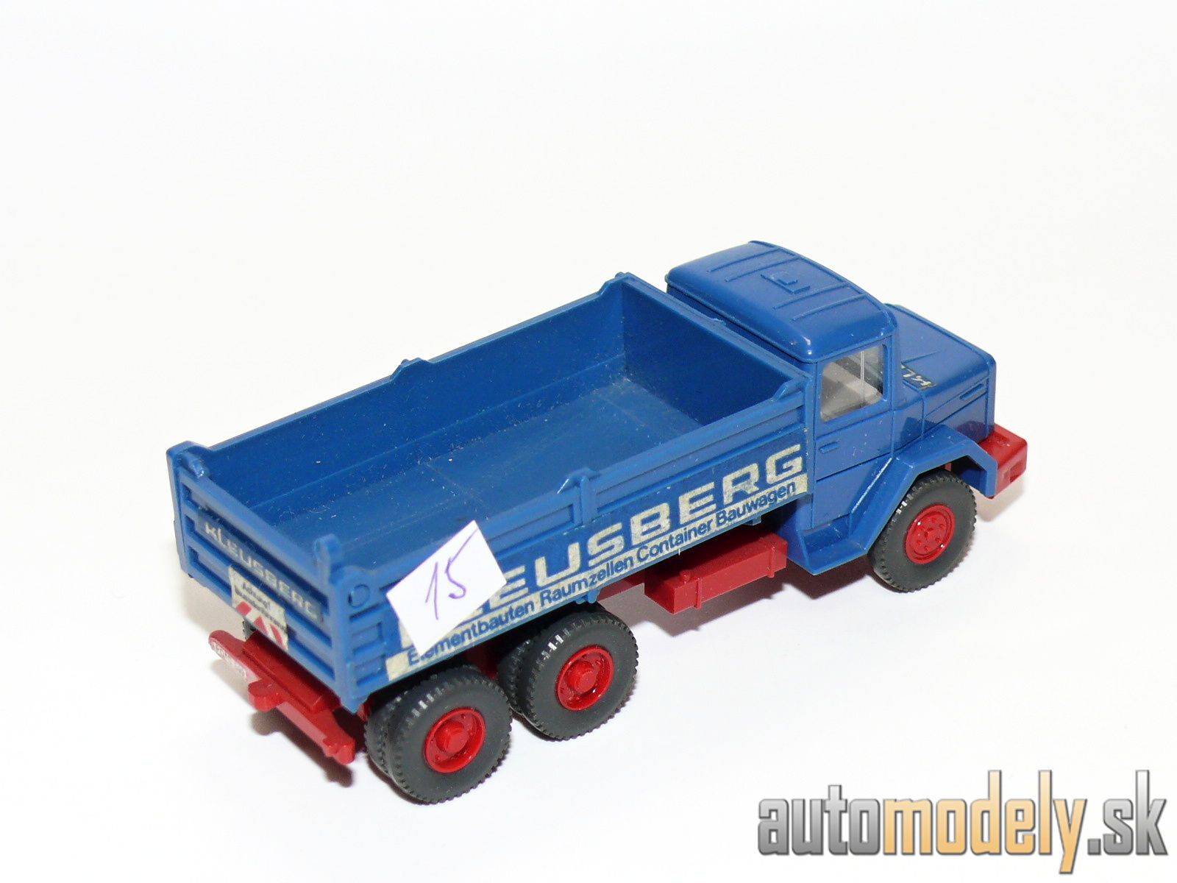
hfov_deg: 22.0
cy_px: 442
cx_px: 588
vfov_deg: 16.6
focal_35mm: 89
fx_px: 3026
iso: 100
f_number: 4
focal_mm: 12.6
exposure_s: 1/30
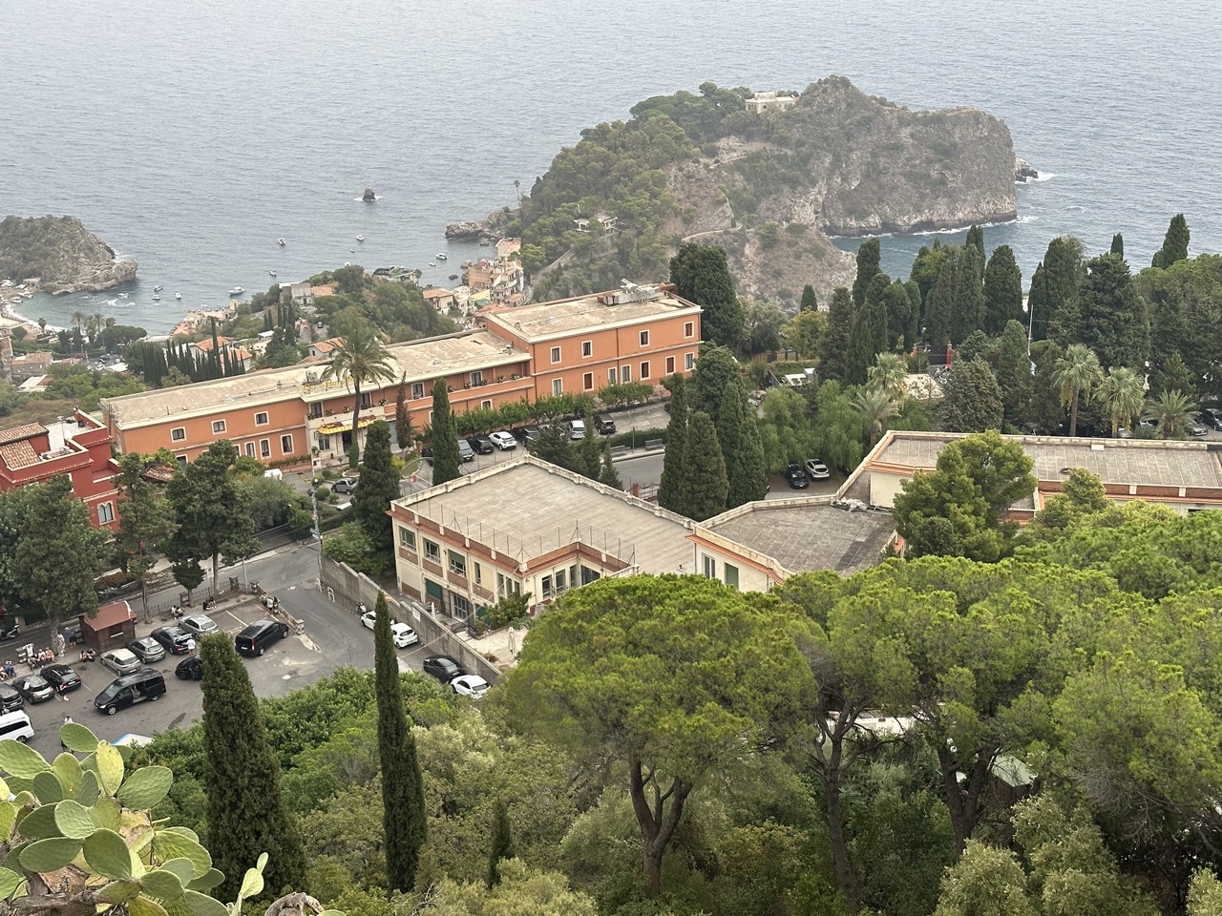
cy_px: 458
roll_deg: +1.9
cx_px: 611
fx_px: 1694
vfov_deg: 30.3
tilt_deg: -22.0
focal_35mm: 48
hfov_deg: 39.7
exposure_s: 1/527
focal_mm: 6.86
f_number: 1.78
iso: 64
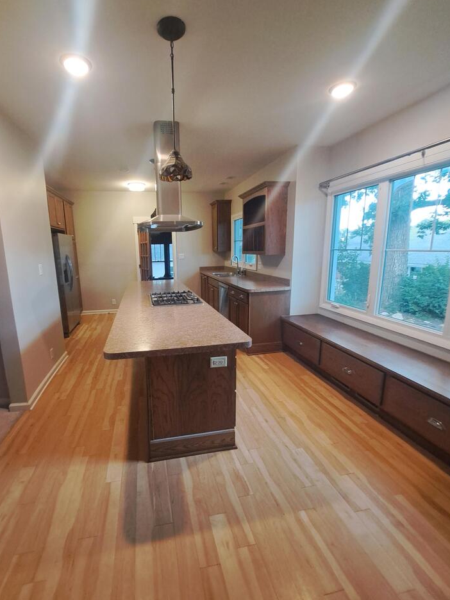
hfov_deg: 81.6
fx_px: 260
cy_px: 305
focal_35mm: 15
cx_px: 205
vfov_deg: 98.2
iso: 200
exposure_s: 1/40
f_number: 2.2
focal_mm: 1.74
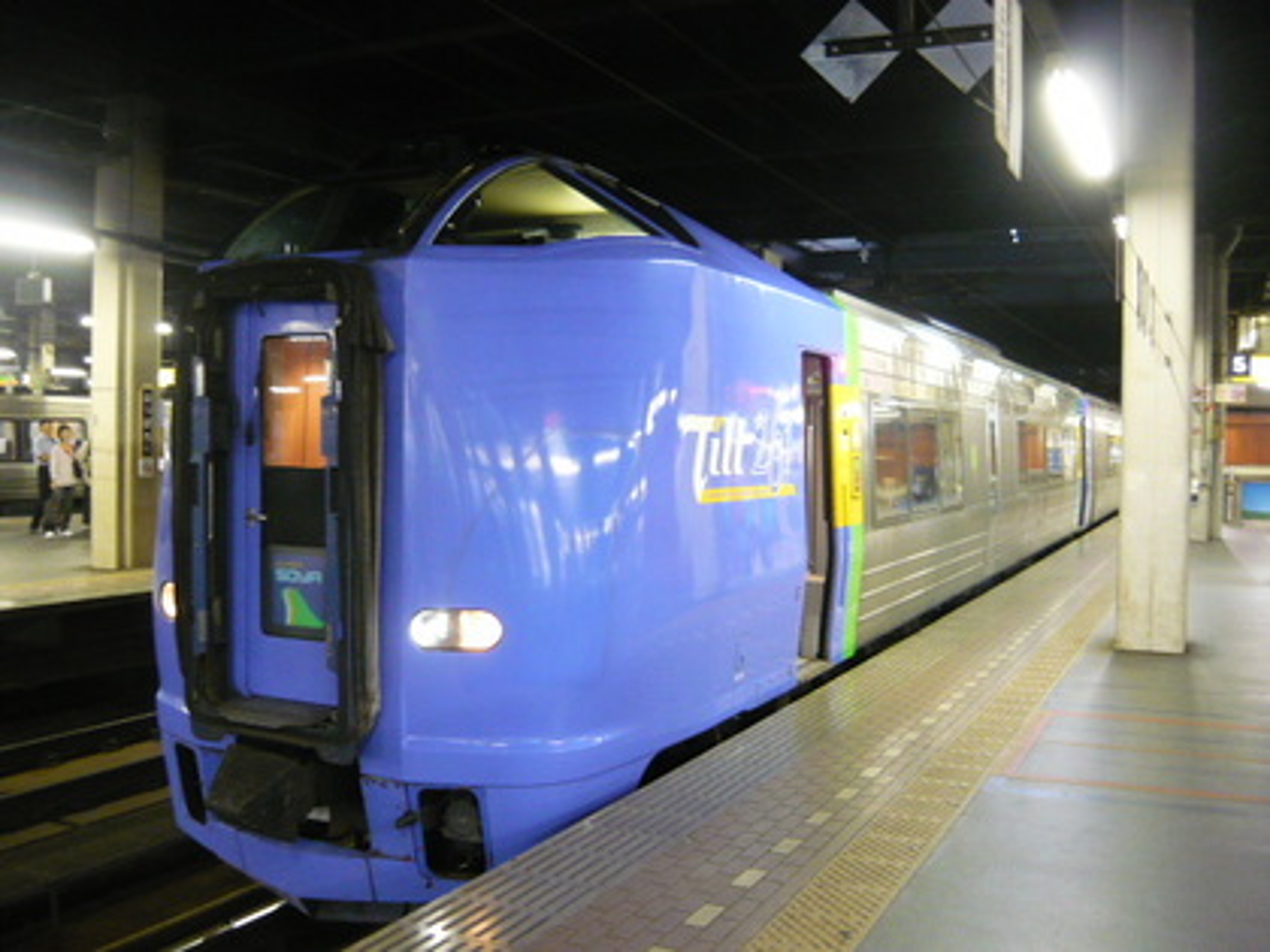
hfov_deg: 55.4
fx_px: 1211
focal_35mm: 33
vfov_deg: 42.9
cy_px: 476
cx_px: 635
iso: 400
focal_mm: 5.5
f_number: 2.8
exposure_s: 1/10
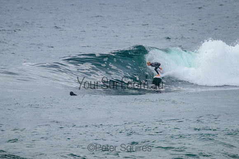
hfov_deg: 1.9
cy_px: 66
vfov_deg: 1.3
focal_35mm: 1100
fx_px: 7302
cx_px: 130
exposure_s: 1/2000
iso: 1800
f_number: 11
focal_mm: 800
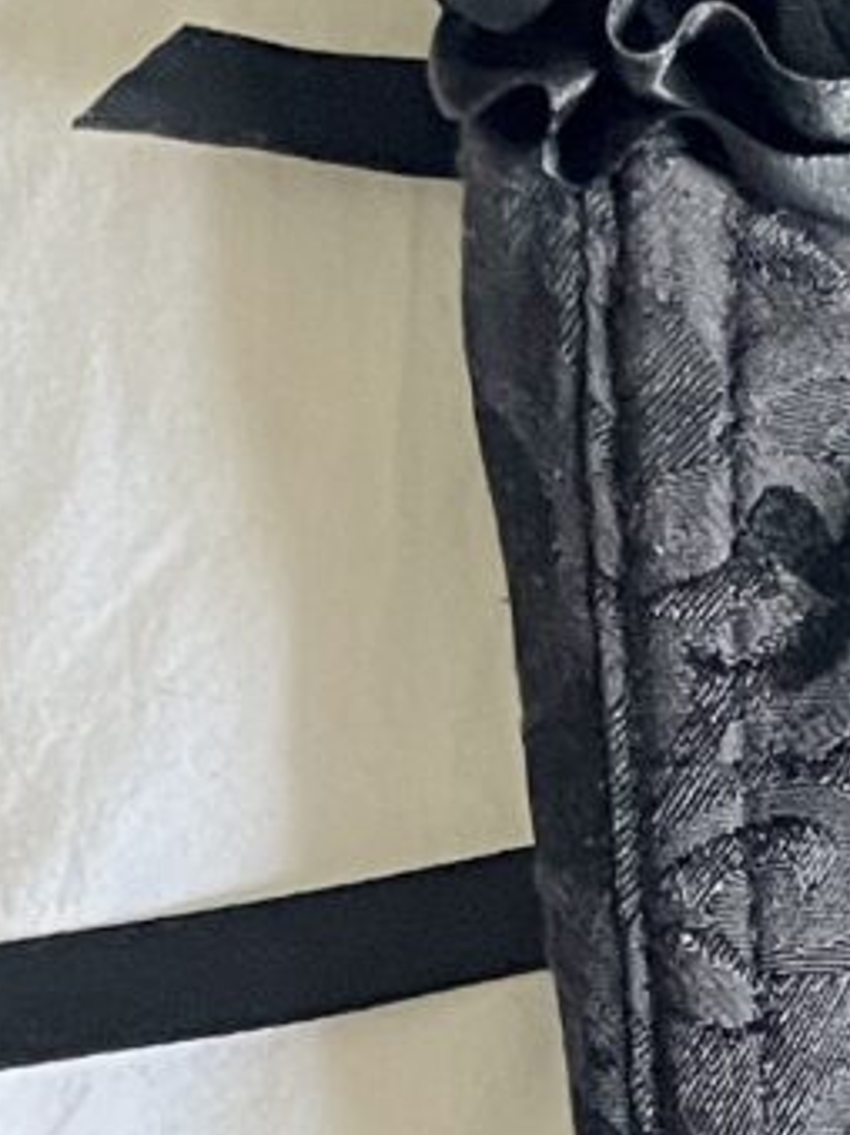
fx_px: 5143
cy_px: 1848
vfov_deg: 11.9
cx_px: 2543
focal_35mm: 157
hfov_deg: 8.1
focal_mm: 4.2
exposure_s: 1/60
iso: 250
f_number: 1.6
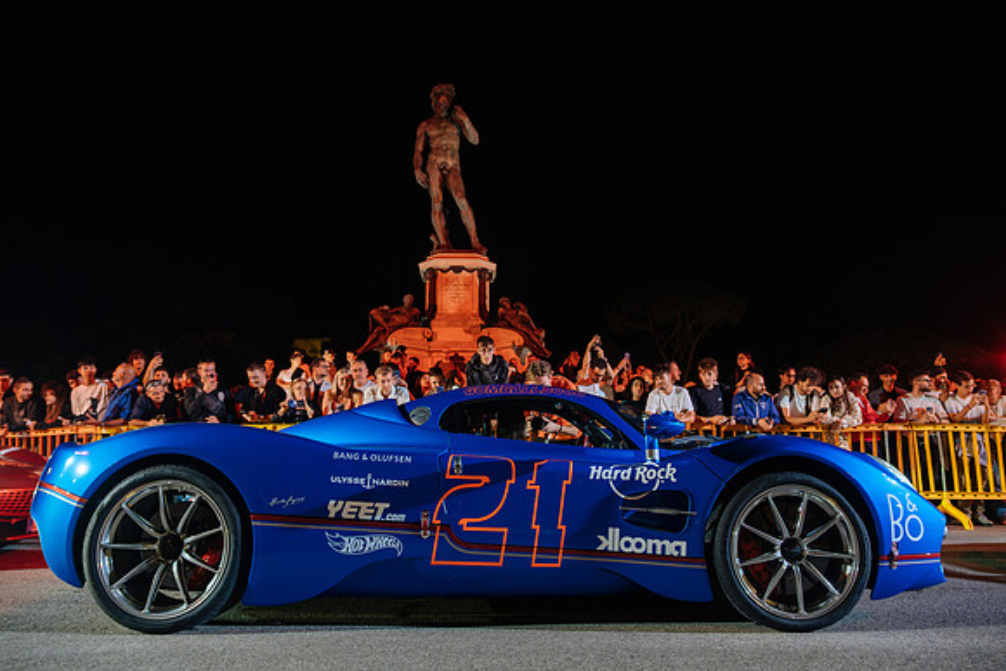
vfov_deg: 53.2
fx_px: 671
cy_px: 336
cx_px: 503
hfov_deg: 73.7
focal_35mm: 24
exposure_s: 1/30
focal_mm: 16
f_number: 3.2
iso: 1600
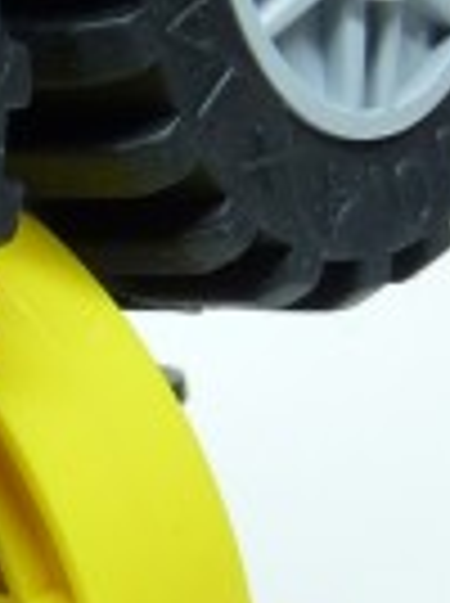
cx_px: -374
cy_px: 716
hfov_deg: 7.1
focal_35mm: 203
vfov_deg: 9.6
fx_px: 3530
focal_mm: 6
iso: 100
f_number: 3.2
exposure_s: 1/20
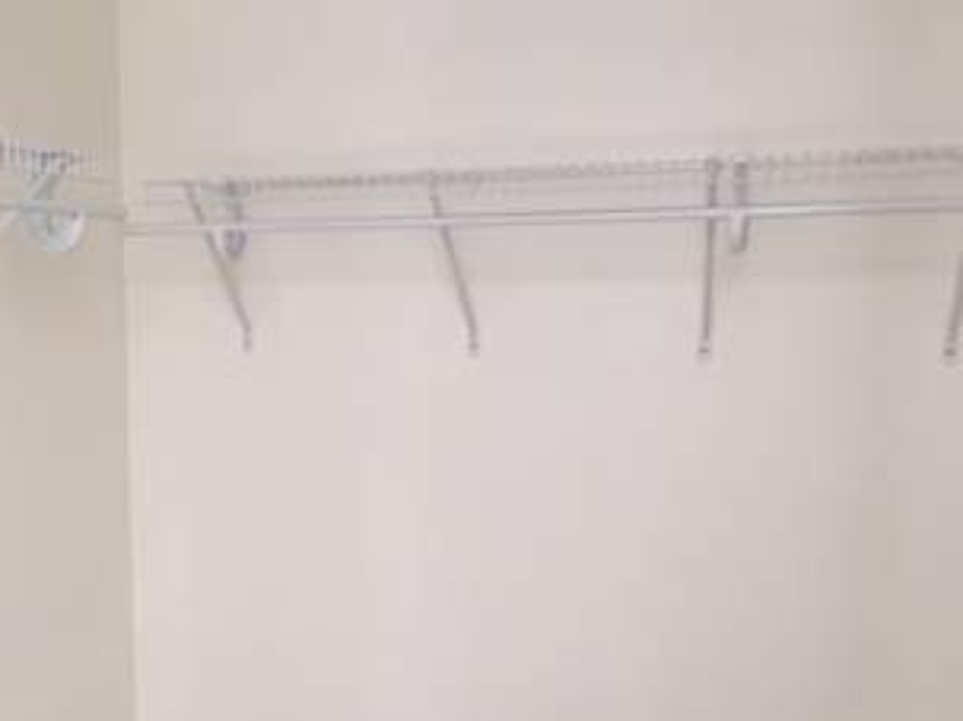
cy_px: 467
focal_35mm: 46
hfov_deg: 40.2
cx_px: 251
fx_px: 1279
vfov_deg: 31.3
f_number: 2.2
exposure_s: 1/30
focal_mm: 4.15
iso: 40
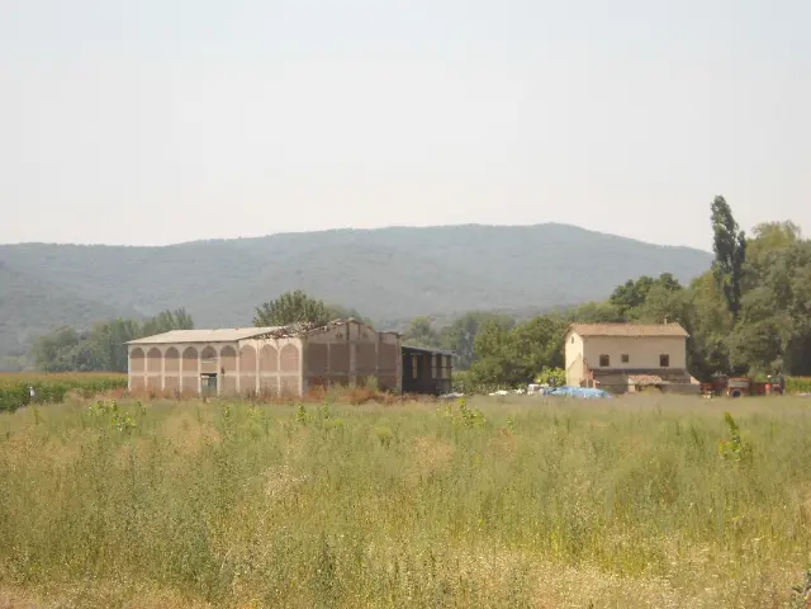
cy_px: 304
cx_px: 406
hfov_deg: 18.7
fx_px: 2460
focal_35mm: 105
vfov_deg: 14.1
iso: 80
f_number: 5.9
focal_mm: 18.8
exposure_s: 1/250
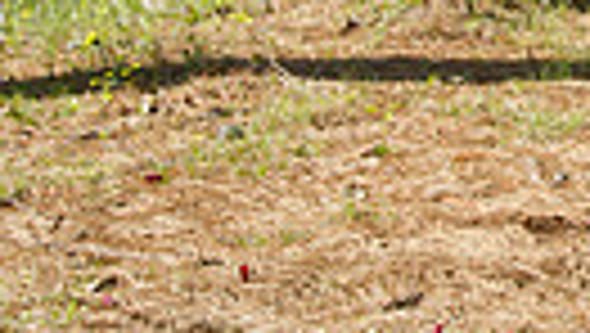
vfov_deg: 7.4
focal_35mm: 158
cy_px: -315
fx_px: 2474
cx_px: 905
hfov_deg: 12.8
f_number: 6.3
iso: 100
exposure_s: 1/125
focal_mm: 34
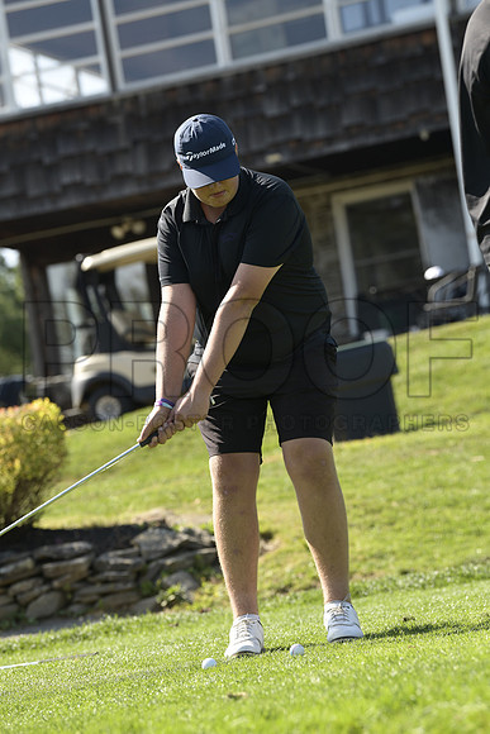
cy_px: 367
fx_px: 3264
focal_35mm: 160
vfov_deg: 12.8
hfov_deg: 8.6
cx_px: 245
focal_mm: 160
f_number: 5
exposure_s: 1/500
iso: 250
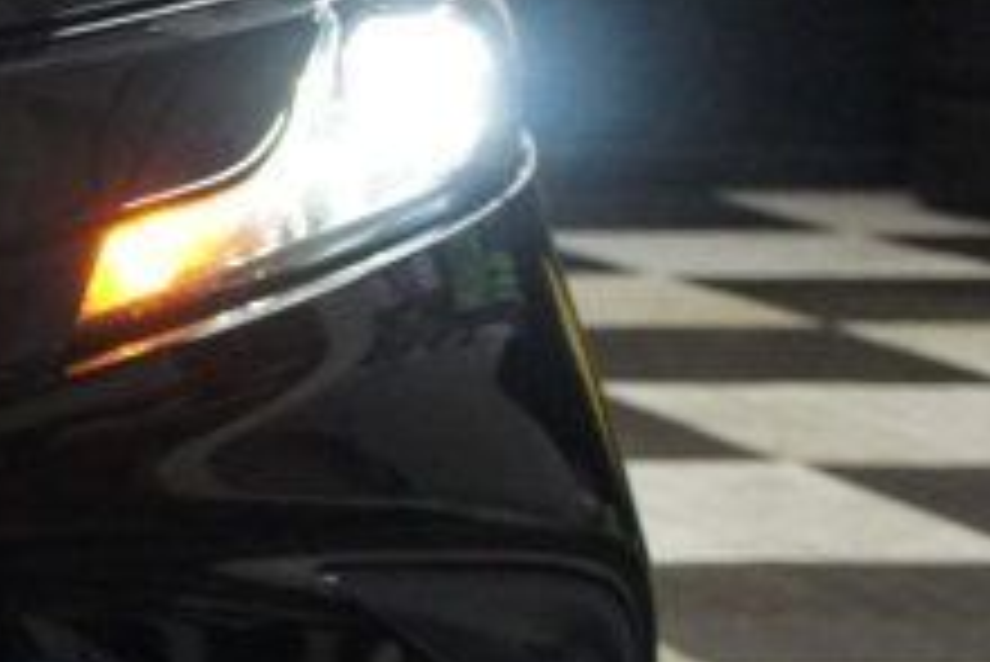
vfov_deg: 9.4
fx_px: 4026
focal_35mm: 146
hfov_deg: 12.0
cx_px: -1152
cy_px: 419
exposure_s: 1/200
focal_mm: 21
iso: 1600
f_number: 4
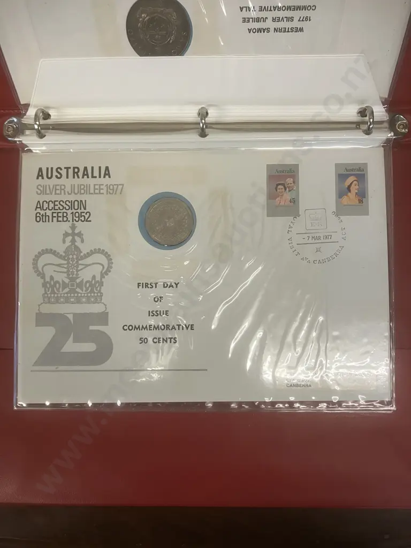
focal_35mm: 28
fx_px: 443
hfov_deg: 49.7
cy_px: 274
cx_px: 206
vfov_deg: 63.4
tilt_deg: -83.3
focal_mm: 3.99
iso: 100
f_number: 1.8
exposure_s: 1/50
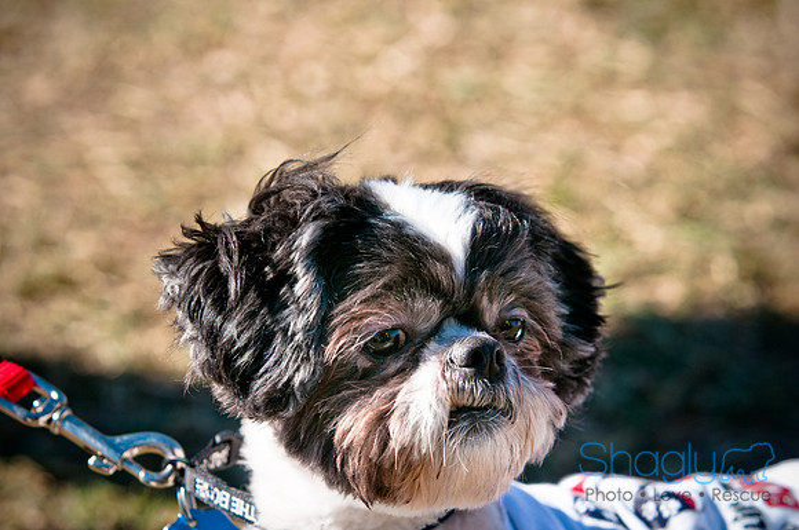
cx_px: 400
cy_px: 265
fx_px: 3723
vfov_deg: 8.1
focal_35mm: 168
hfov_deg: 12.2
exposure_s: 1/800
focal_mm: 112
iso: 200
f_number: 5.6
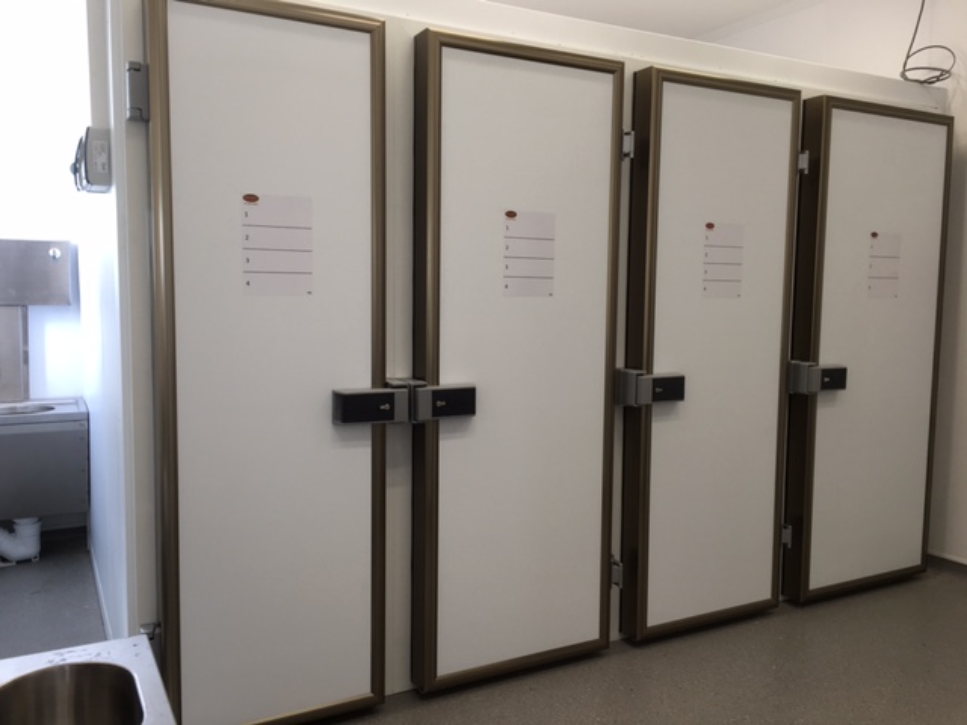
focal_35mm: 29
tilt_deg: -3.5
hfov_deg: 61.7
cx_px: 484
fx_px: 810
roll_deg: -0.4
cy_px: 362
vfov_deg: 48.2
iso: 25
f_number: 2.2
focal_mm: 4.15
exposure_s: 1/50
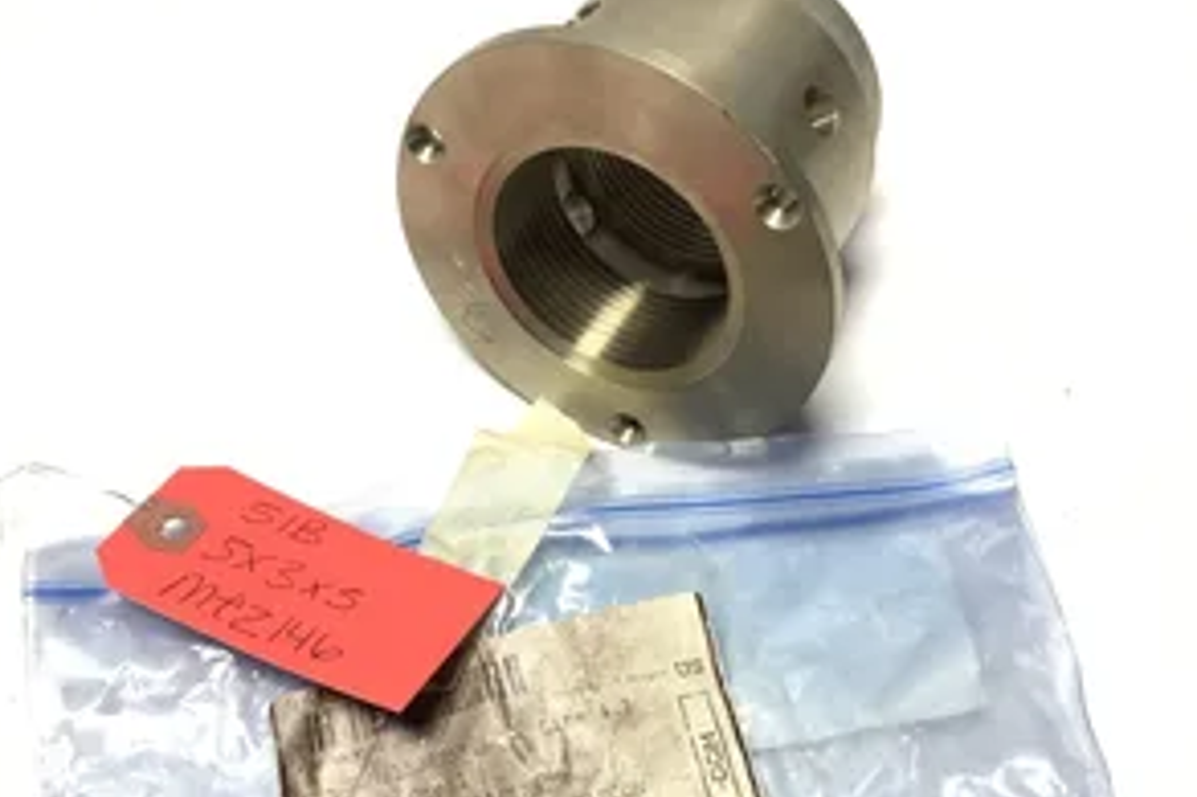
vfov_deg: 30.1
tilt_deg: -63.8
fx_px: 1462
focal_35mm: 44
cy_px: 572
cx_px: 596
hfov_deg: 44.5
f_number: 2.4
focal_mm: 3.3
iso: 40
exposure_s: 1/120
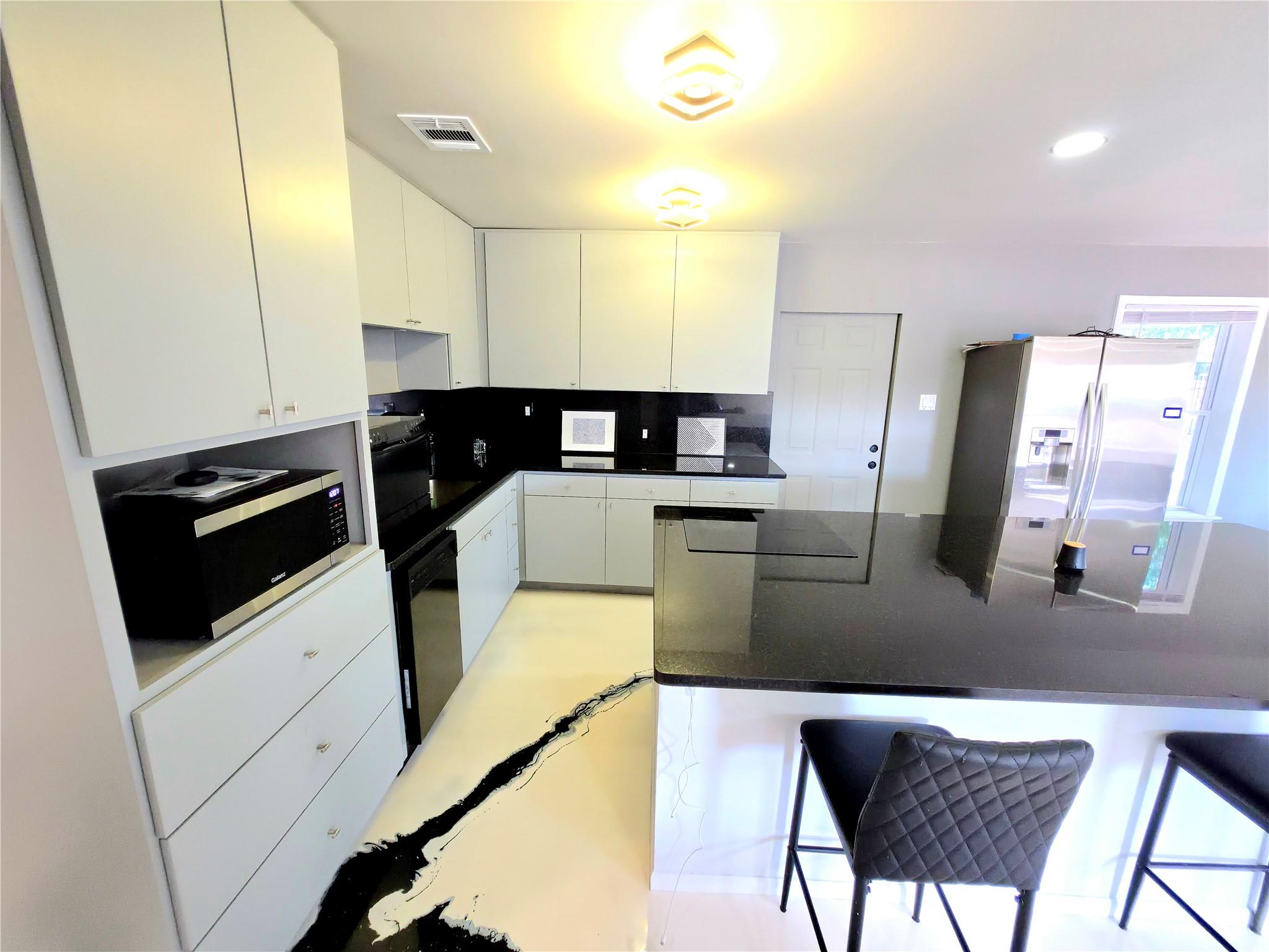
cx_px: 634
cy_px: 476
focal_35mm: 13
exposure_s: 1/60.2
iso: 100
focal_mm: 2.2
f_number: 1.9
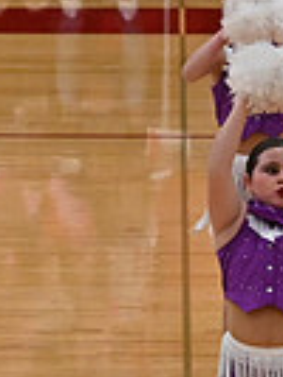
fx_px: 4789
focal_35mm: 440
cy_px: 274
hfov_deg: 3.3
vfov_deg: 4.5
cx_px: 781
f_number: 4
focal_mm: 70
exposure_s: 1/400
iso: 5000
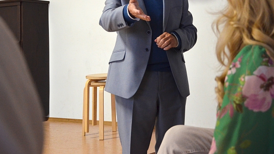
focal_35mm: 71
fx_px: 516
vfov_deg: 16.8
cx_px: 153
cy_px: 27
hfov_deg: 29.7
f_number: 4.2
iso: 2000
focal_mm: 32
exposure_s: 1/80
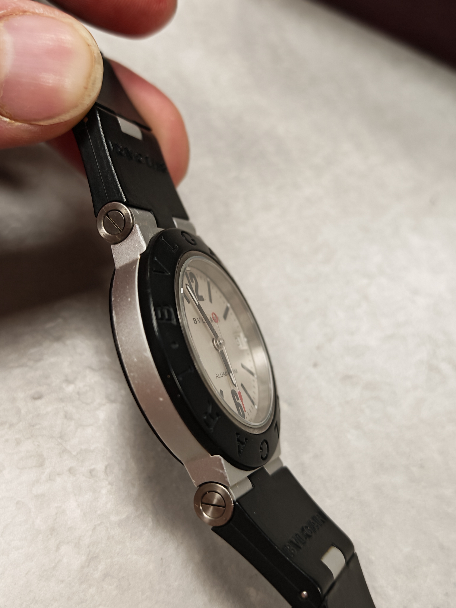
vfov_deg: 50.1
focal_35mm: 37
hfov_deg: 38.7
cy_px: 304
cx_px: 228
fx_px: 650
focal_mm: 6.83
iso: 125
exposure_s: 1/100
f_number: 2
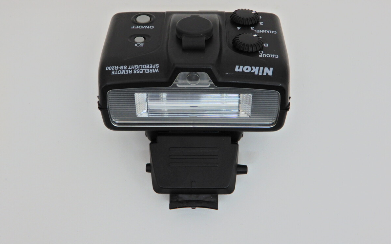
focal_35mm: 48
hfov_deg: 41.8
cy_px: 108
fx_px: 511
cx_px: 195
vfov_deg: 26.9
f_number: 4
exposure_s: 1/30
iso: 140
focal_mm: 8
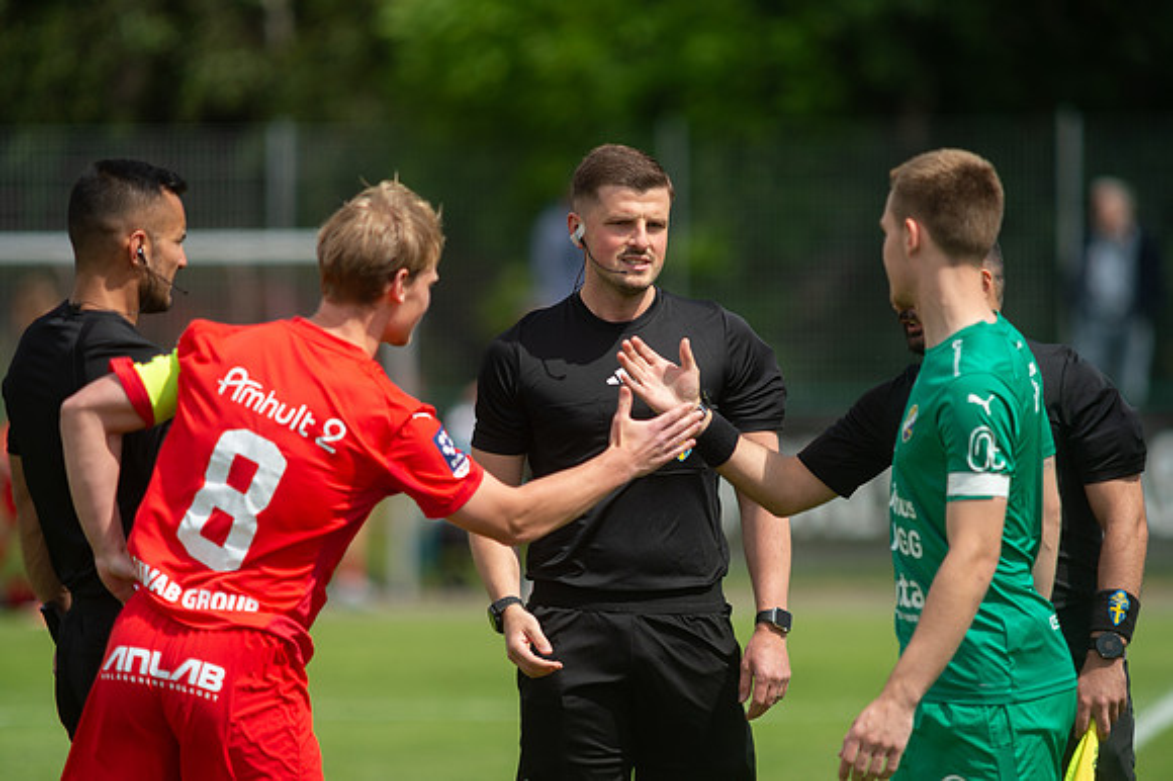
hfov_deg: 4.9
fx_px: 13677
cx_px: 586
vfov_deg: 3.3
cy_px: 390
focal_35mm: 420
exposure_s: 1/1600
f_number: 4
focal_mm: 420
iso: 220
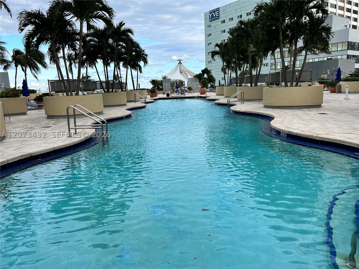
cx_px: 180
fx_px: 270
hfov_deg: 67.3
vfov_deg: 53.1
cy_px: 134
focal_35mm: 26
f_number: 1.5
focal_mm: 5.7
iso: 50
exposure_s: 1/1280
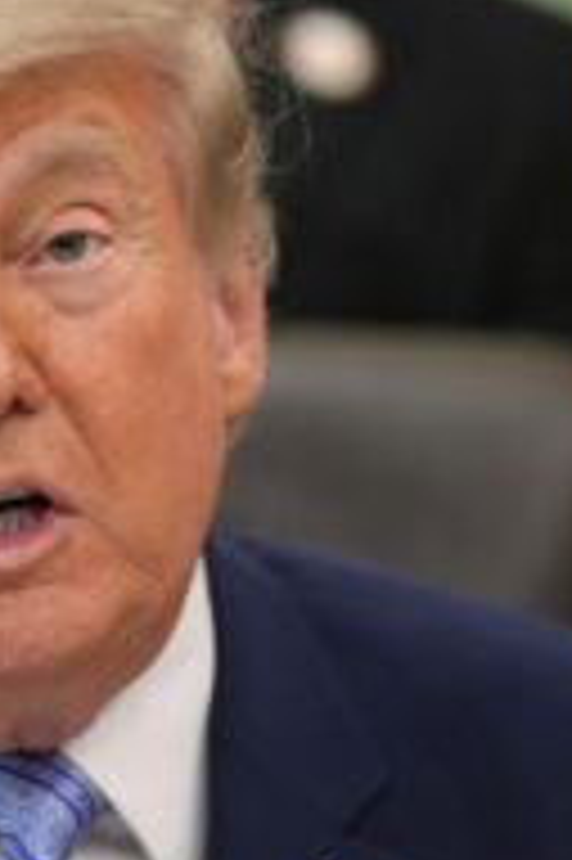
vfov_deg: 5.0
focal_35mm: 409
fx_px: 9765
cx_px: -5
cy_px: 423
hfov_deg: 3.4
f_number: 2.8
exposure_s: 1/200
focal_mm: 200
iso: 2000
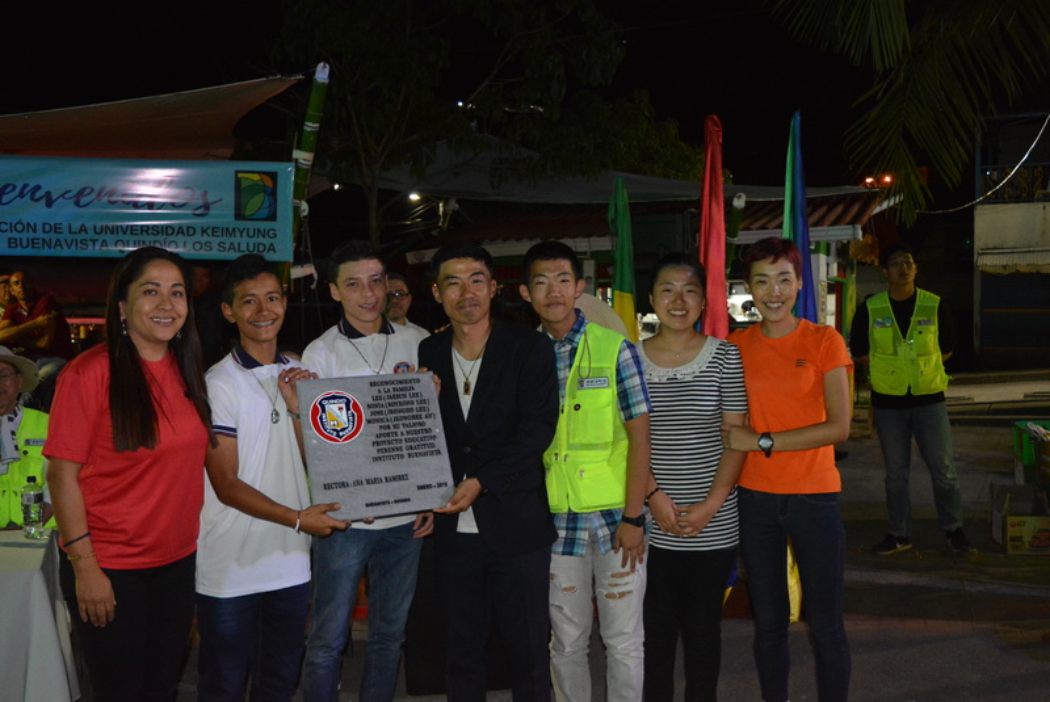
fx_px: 1007
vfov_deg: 38.4
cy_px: 351
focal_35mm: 34
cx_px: 525
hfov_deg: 55.1
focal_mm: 23
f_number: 3.8
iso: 3200
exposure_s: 1/60
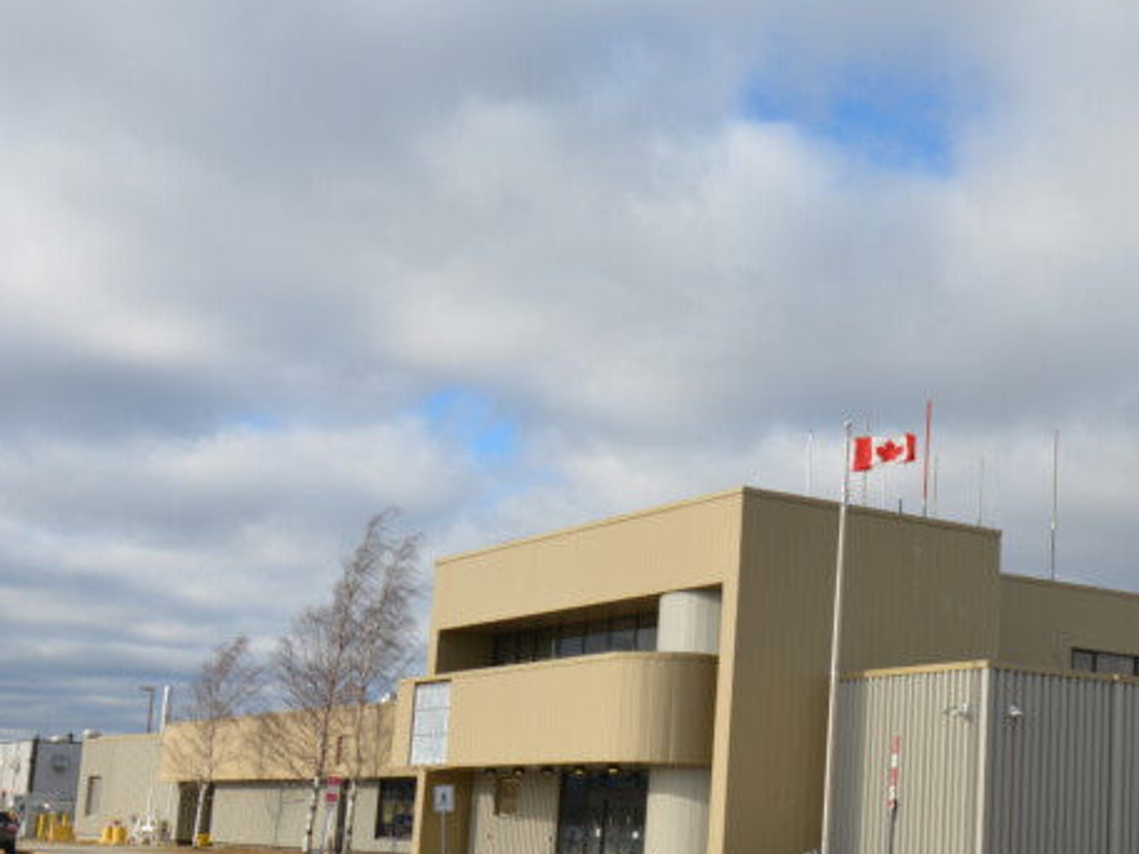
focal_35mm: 56
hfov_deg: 32.7
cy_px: 527
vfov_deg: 26.0
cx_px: 1008
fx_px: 1843
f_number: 8
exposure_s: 1/250
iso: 110
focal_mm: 20
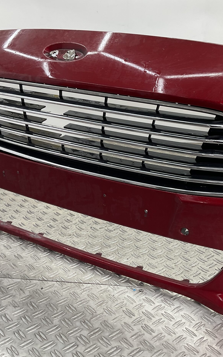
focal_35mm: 42
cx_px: 126
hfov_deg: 30.5
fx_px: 408
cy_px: 183
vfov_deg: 47.2
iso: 32
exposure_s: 1/120
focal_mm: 3
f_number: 1.8
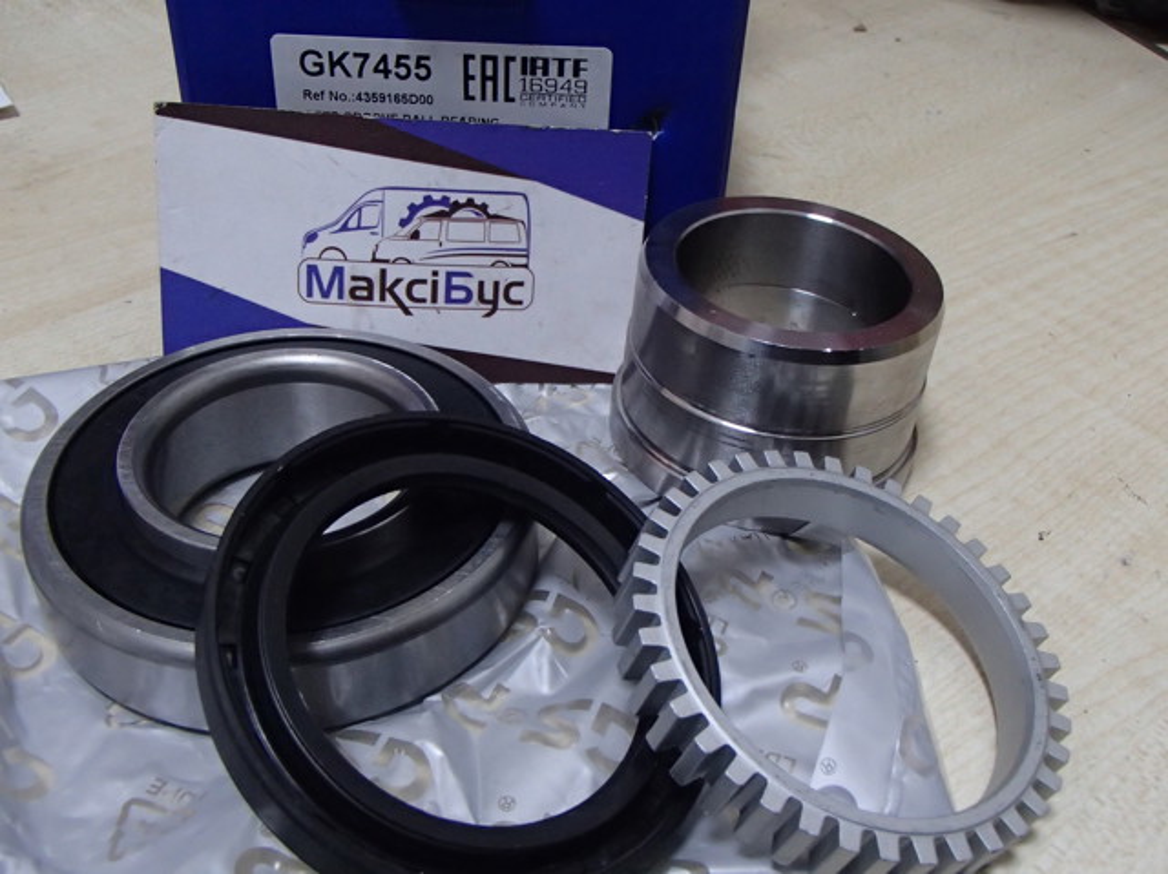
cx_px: 584
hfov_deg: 50.2
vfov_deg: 38.6
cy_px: 437
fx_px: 1248
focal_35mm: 37
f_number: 4.7
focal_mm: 6.64
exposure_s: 1/40
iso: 800
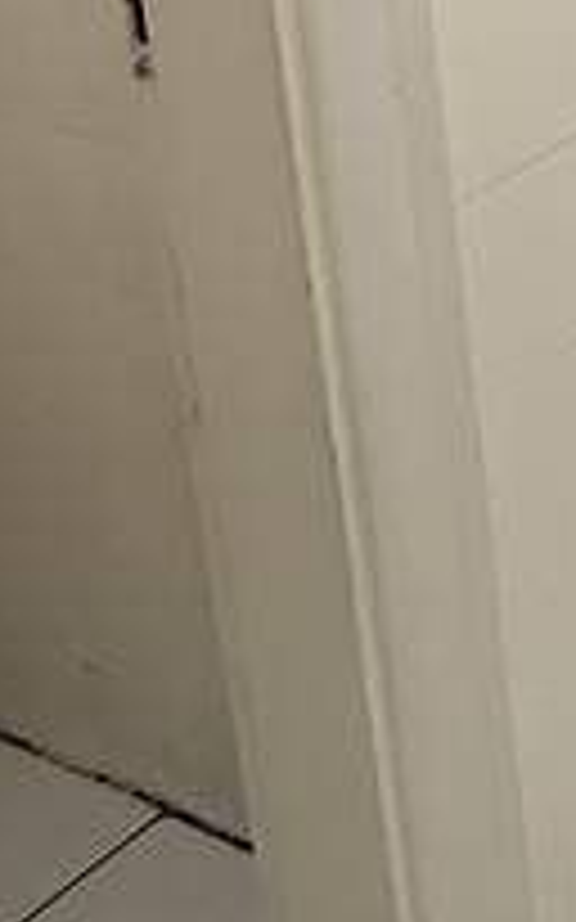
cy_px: -166
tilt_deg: -11.4
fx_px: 1960
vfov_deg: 24.2
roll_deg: +0.6
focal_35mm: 78
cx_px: 1120
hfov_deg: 14.2
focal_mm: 2.22
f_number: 2.2
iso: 200
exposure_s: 1/60
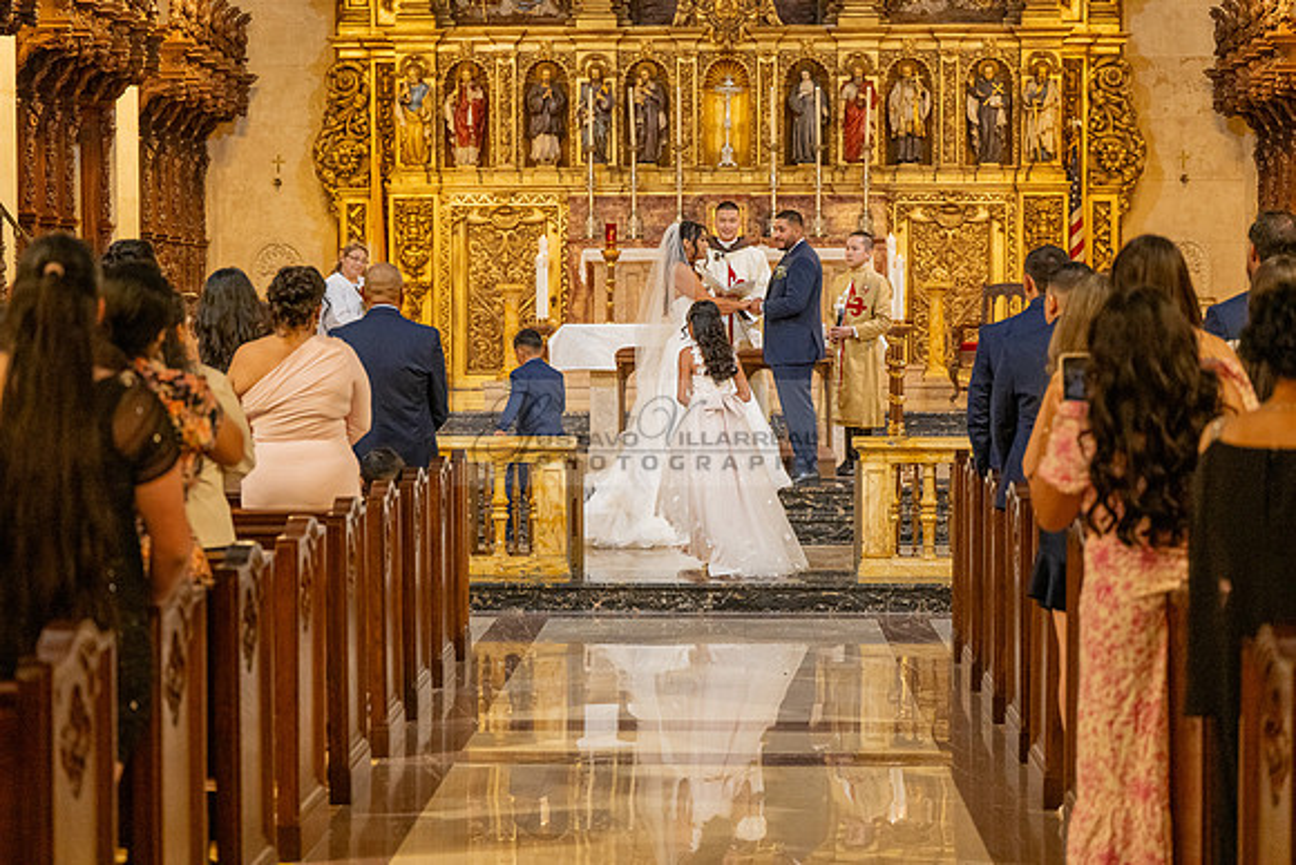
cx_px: 648
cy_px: 432
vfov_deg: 19.5
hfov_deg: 28.8
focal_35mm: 70
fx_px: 2520
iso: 2000
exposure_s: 1/200
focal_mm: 70
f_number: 2.8
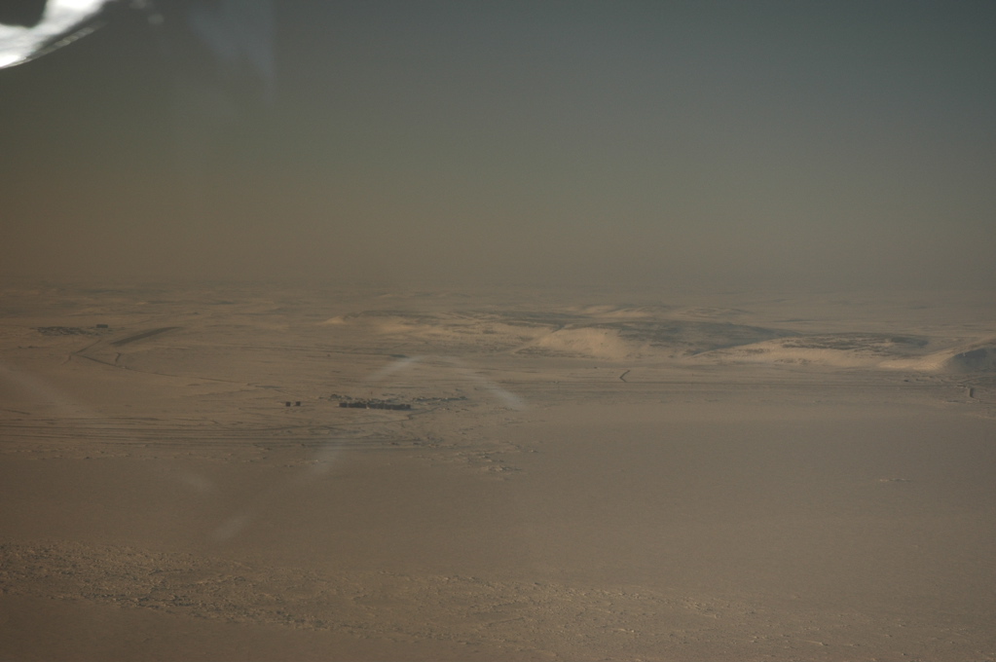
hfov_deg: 26.0
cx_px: 498
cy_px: 331
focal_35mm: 78
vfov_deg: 17.5
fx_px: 2156
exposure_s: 1/125
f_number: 5.6
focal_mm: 52
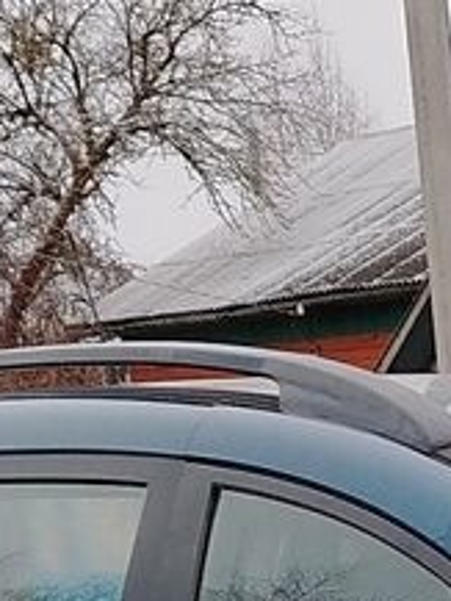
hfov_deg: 7.8
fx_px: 3072
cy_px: 1014
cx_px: 1054
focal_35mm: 177
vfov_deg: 10.6
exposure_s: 1/100
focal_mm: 5.25
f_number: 1.75
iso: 130
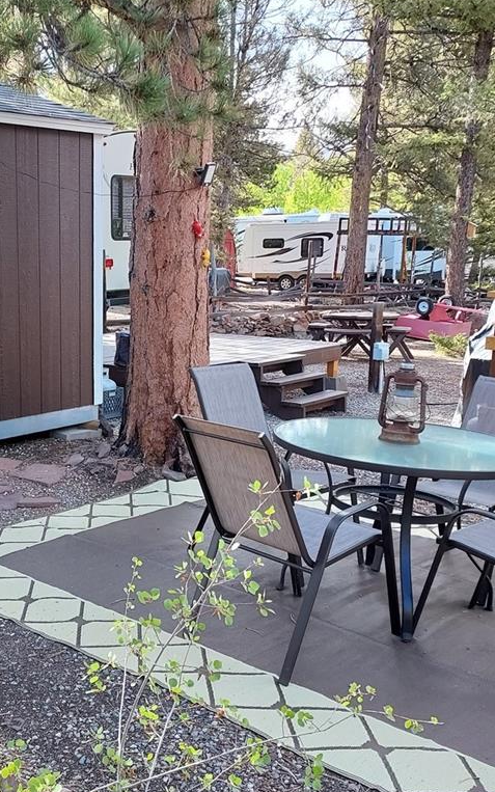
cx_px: 100
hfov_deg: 31.2
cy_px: 412
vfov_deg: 49.3
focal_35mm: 40
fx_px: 863
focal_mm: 4.6
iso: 64
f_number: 1.8
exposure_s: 1/120
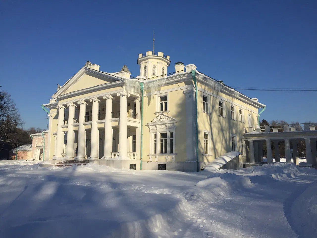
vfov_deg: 48.2
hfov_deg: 61.7
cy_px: 119
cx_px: 158
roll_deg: +2.3
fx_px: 266
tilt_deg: +6.9
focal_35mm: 29
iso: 32
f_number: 2.2
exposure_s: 1/4405
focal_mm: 4.15
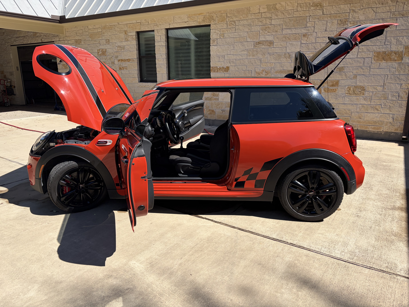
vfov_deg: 53.1
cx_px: 204
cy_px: 154
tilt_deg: -14.2
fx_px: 307
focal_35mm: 26
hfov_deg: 67.3
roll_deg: +0.5
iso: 64
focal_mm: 5.96
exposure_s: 1/3448
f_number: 1.6
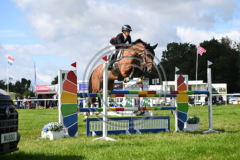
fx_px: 573
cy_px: 80
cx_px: 120
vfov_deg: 15.9
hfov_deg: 23.6
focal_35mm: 86
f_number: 4.5
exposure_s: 1/1250
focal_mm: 86
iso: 220
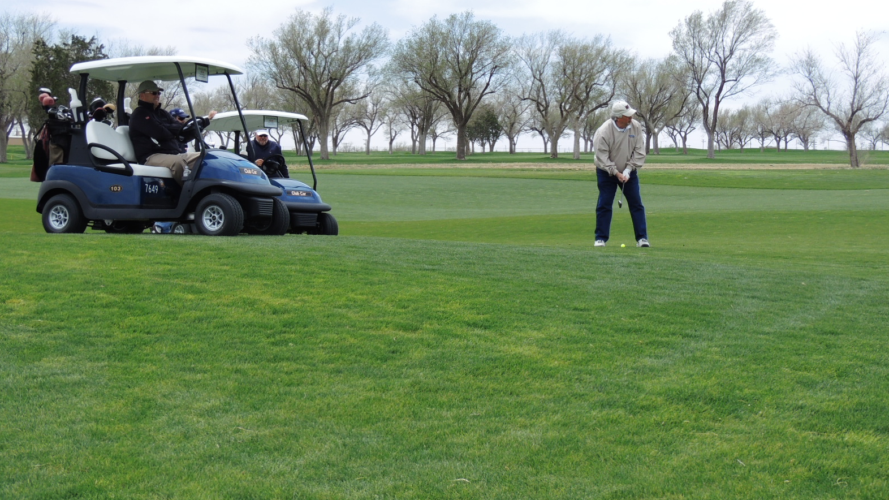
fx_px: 1438
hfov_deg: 34.4
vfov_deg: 19.7
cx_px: 449
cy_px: 179
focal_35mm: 61
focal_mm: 9.8
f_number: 3.7
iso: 100
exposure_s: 1/800
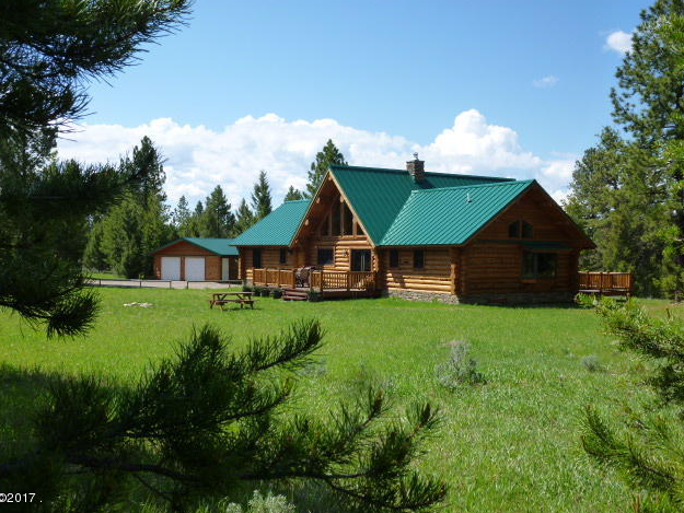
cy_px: 257
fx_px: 830
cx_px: 340
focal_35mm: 42
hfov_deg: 44.8
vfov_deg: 34.4
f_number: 3.8
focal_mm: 7.4
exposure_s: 1/640
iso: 160
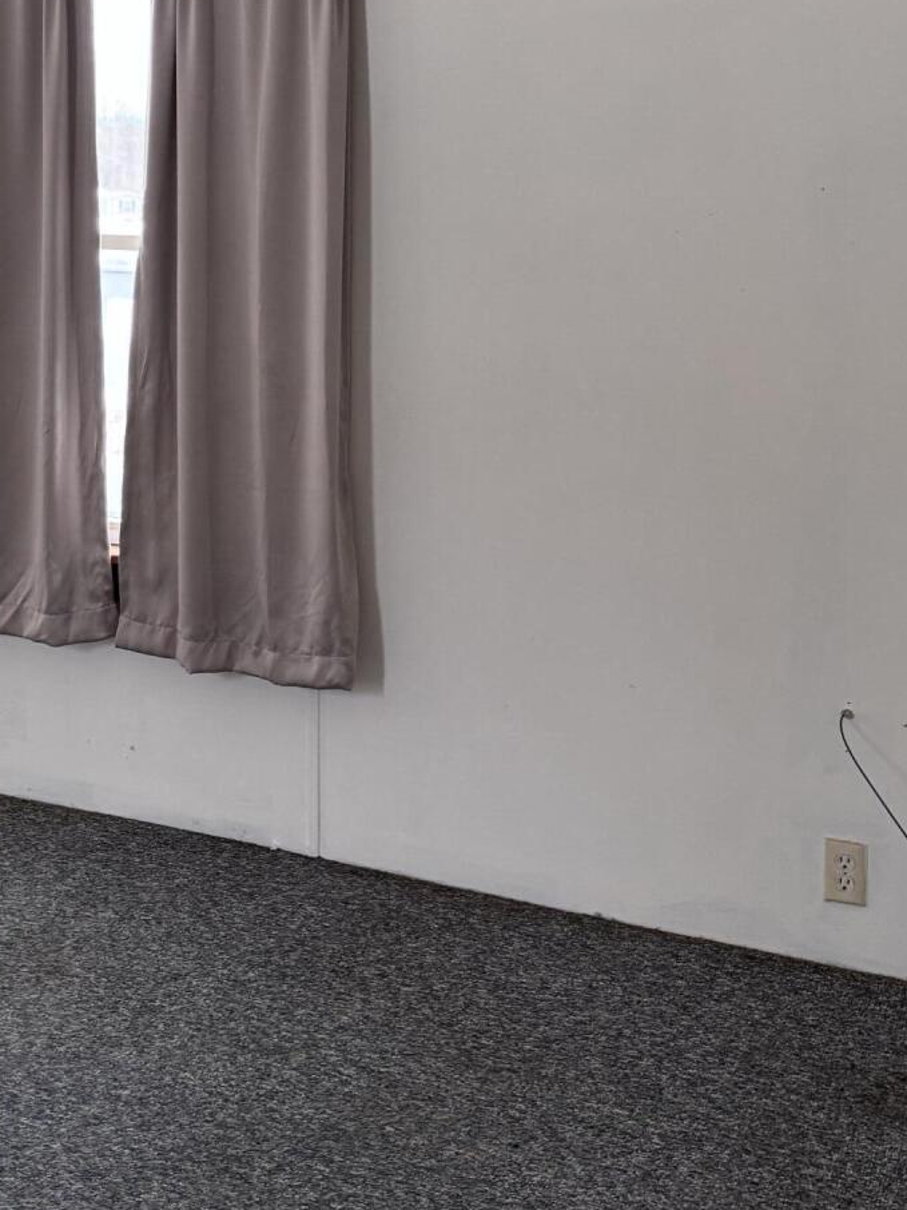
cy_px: 314
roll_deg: -0.2
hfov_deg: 26.5
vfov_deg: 35.4
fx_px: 1852
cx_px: 72
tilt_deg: -4.5
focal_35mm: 53
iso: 200
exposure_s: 1/121
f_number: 1.78
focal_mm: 6.76
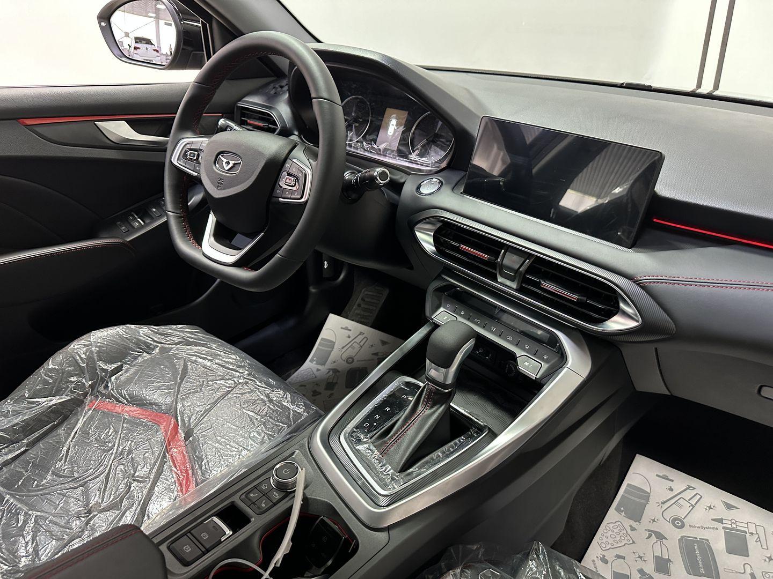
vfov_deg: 56.8
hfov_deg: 71.6
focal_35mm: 24
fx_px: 536
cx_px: 386
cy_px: 290
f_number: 1.78
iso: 500
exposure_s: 1/50
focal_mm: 6.86
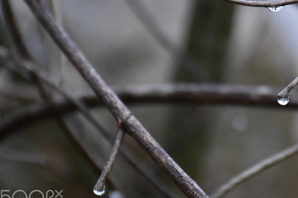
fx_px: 3129
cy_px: 63
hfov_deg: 5.4
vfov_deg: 3.6
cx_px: 248
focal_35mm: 378
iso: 800
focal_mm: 140
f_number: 5.6
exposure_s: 1/125
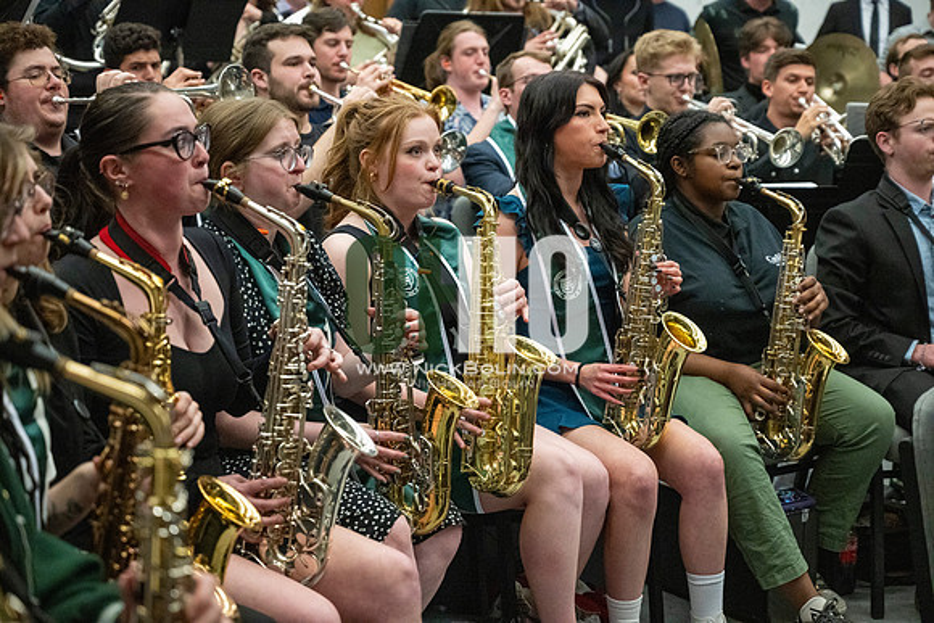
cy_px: 312
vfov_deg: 19.5
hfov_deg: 28.8
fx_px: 1816
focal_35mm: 70
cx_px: 467
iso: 10000
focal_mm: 70
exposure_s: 1/500
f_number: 4
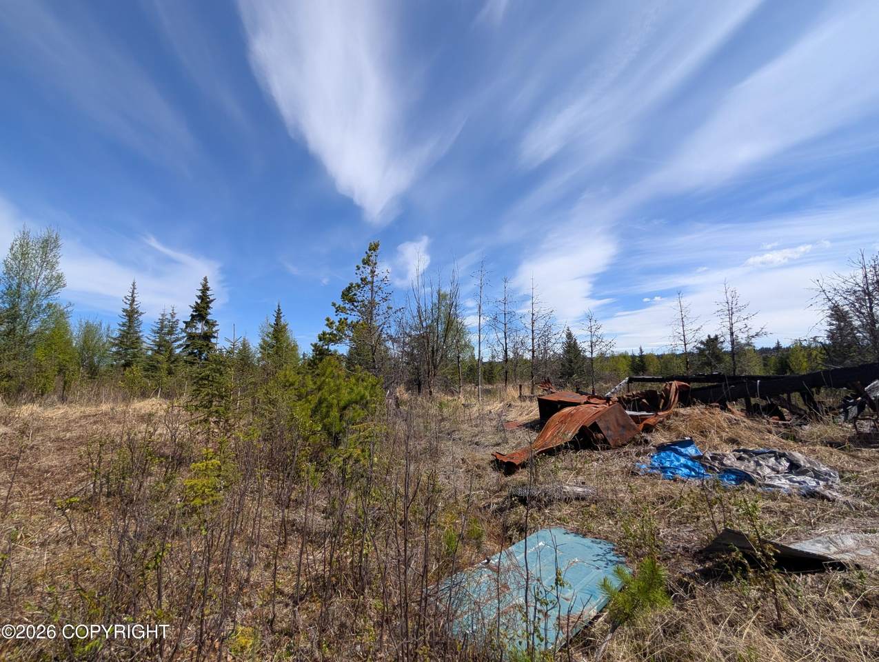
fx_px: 305
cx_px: 440
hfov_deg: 110.5
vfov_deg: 94.6
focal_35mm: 12
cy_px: 331
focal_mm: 2.02
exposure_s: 1/3436
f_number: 1.7
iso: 56
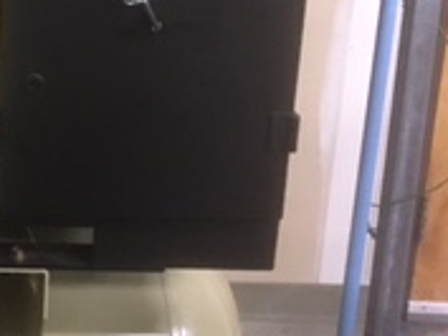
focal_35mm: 105
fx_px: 1360
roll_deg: +1.2
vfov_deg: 14.0
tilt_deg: -15.1
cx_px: -296
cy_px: 45
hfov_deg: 16.4
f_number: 2.2
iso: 200
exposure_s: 1/30
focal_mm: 4.15
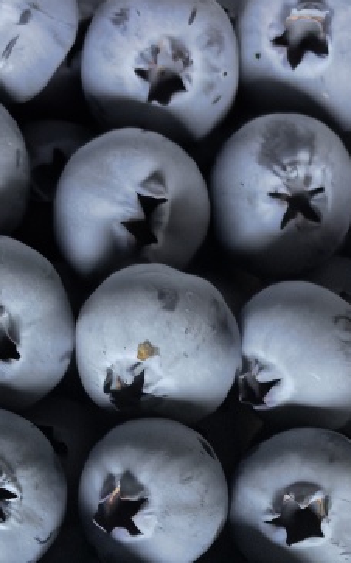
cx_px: 98
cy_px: 671
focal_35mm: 75
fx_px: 1149
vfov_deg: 24.9
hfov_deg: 17.3
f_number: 2
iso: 1600
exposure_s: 1/578
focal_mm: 5.75
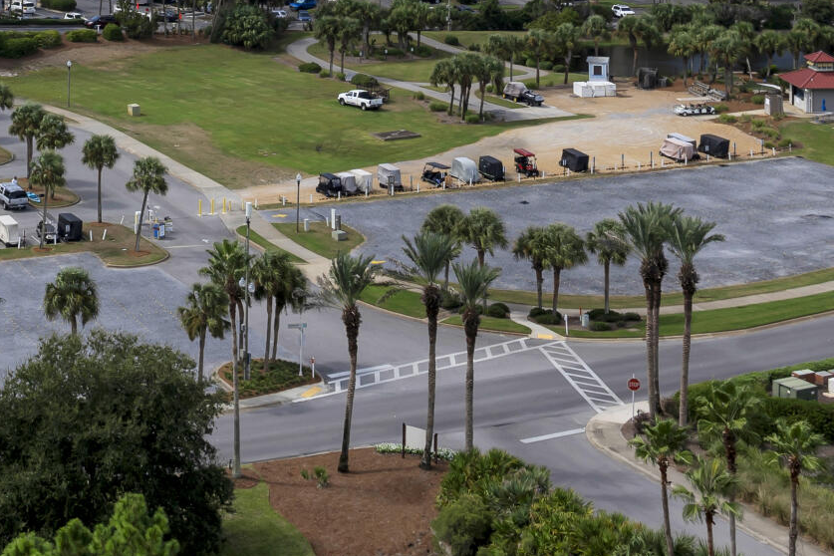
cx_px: 160
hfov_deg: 22.8
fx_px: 2034
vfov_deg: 14.5
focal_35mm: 88
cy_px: -276
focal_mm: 24.5
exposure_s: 1/200
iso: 100
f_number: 10
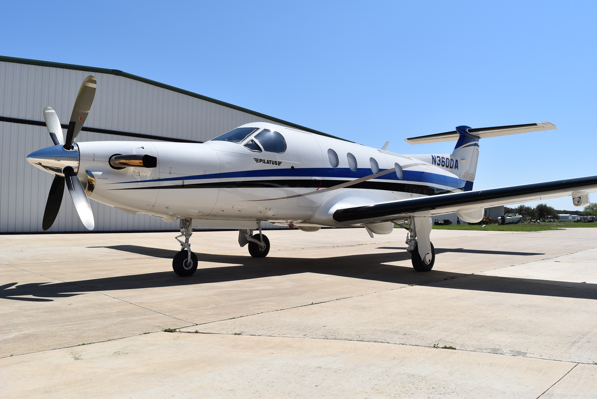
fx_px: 448
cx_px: 298
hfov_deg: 67.3
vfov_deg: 48.0
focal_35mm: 27
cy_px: 200
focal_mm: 18
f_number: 11
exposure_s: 1/500
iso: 200
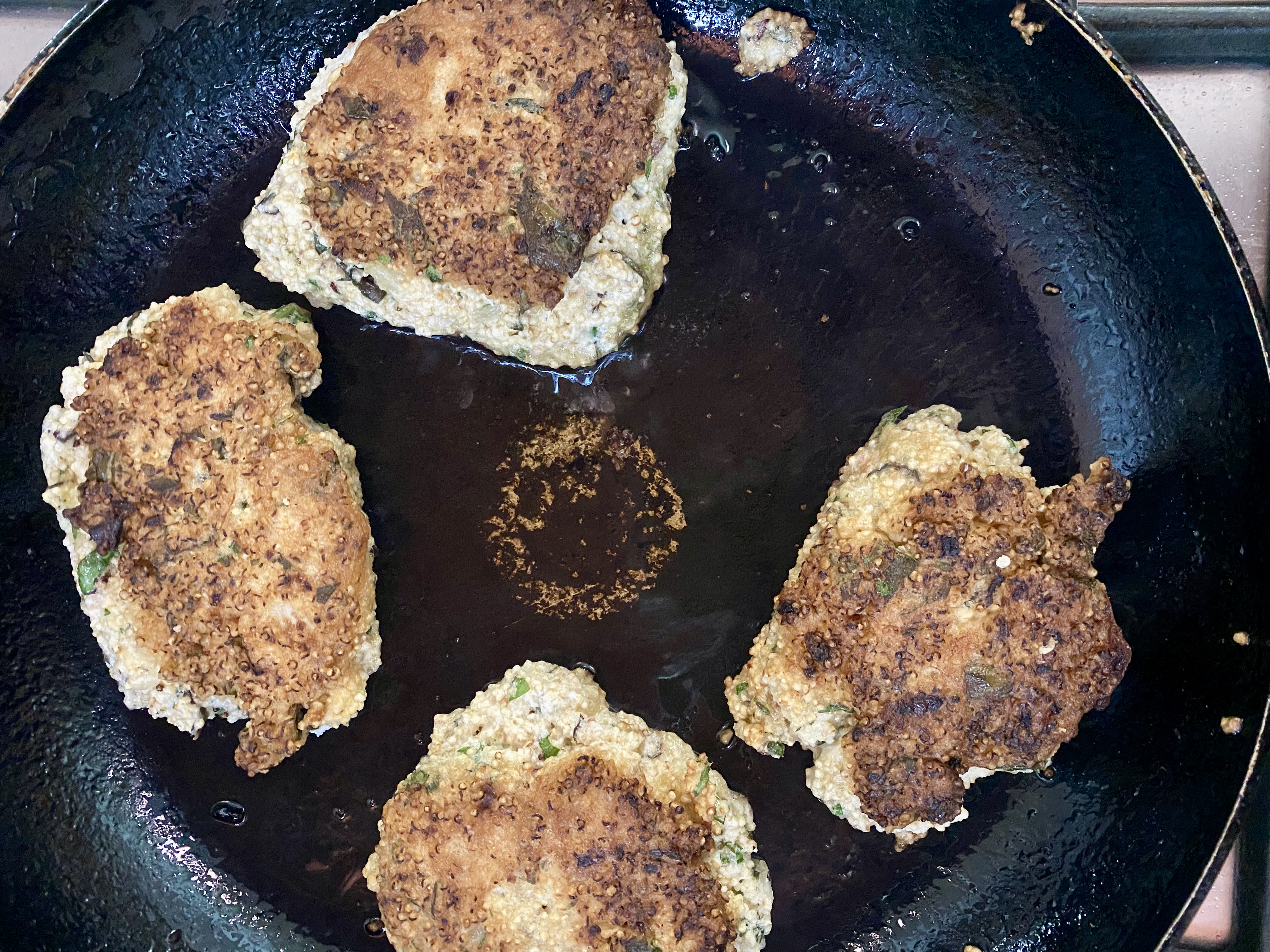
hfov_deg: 67.3
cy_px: 476
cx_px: 635
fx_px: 954
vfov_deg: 53.1
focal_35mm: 26
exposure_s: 1/30
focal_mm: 4.25
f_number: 1.8
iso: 800
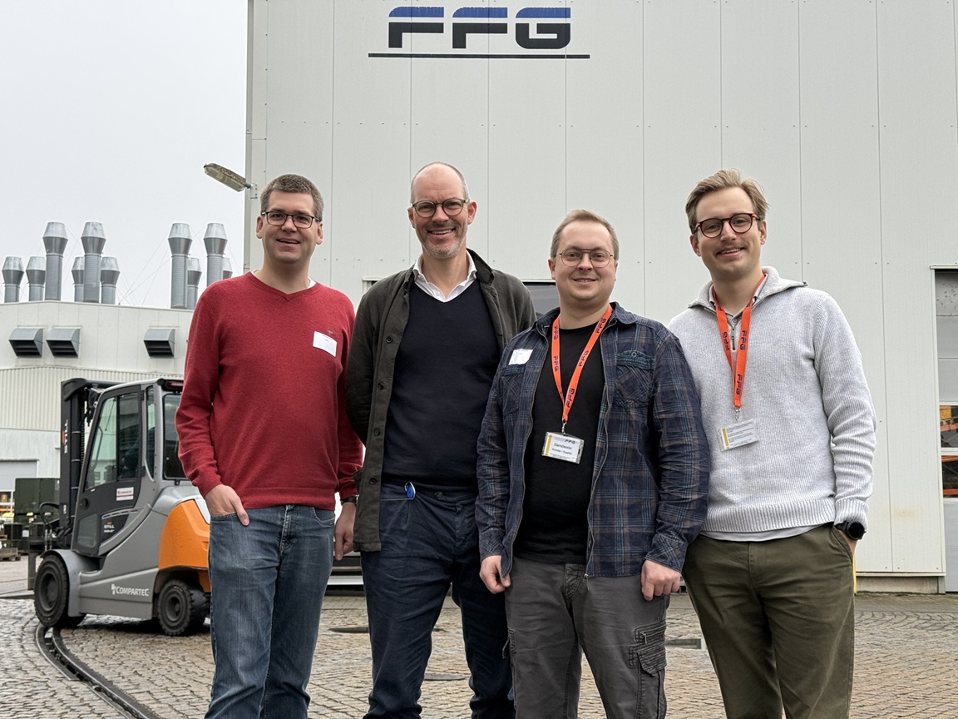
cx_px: 479
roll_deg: -0.2
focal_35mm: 48
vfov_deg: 30.3
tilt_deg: +6.9
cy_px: 360
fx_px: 1328
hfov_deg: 39.7
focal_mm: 6.76
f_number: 1.78
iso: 80
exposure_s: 1/142
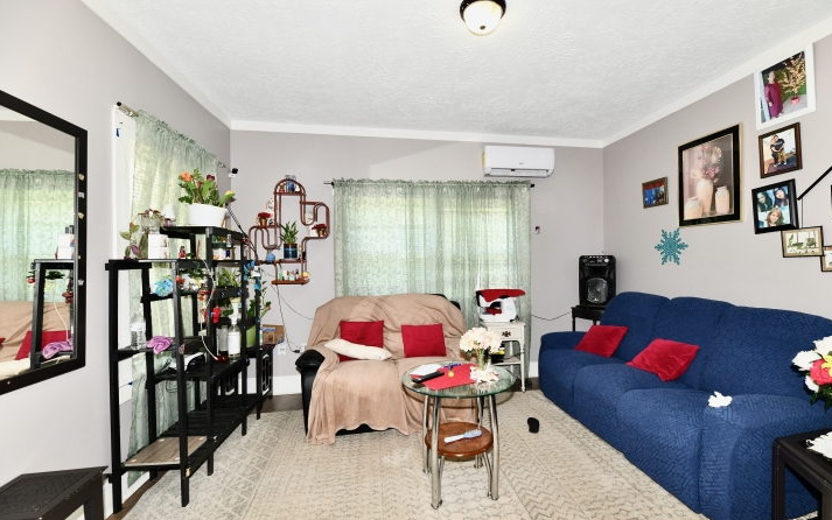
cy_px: 273
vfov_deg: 74.8
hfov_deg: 101.4
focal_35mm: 15
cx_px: 434
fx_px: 340
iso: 640
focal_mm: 14
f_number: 6.3
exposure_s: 1/60
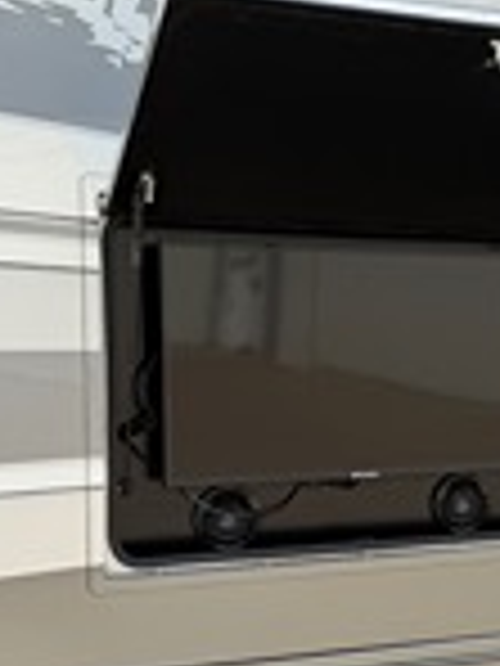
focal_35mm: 65
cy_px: 432
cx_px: 509
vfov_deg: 29.7
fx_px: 1252
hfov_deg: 21.7
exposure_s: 1/4167
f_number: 1.78
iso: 80
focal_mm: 6.76
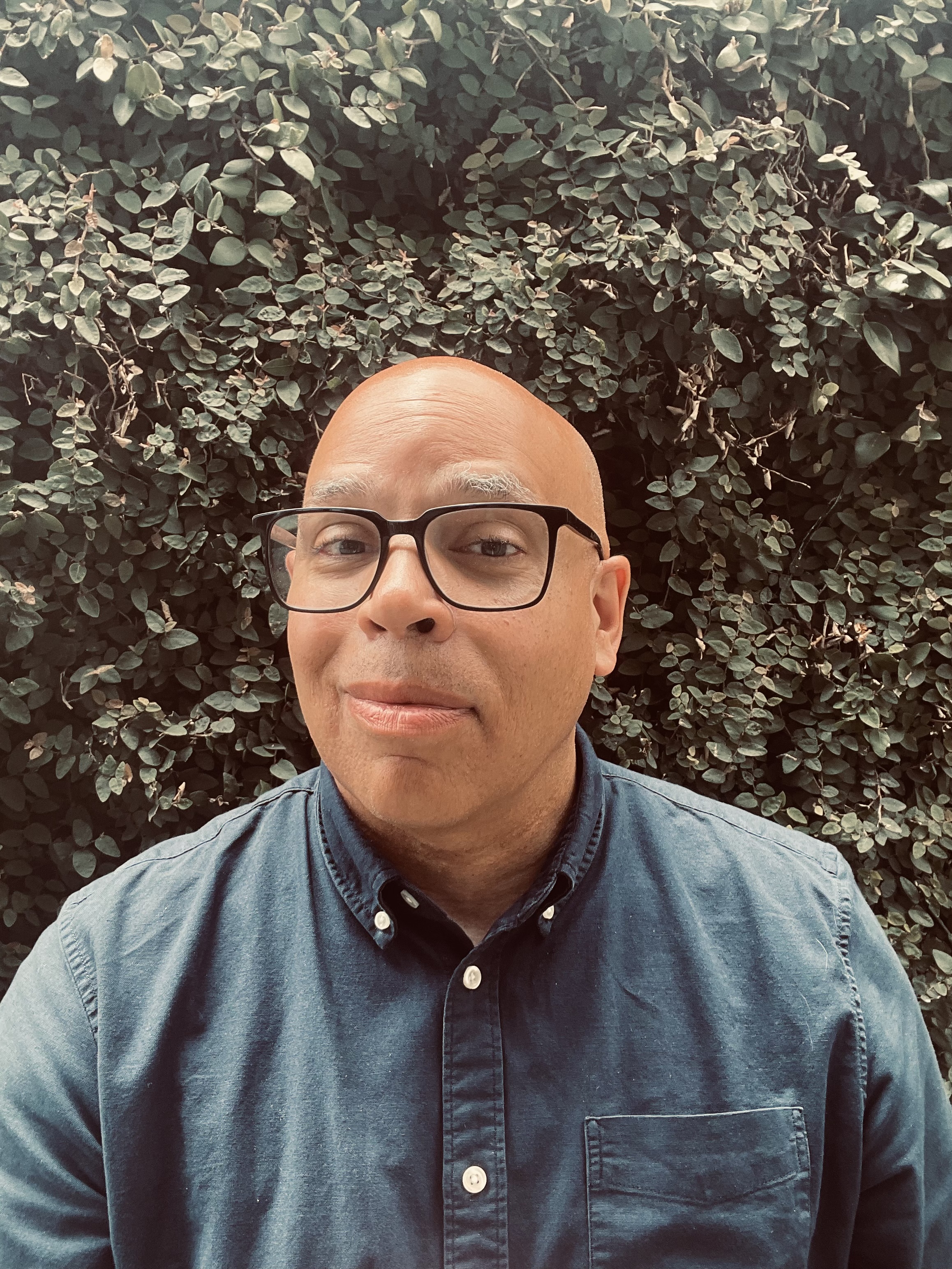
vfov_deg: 60.0
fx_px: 1100
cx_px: 476
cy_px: 634
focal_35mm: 30
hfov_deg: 46.8
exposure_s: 1/121
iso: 40
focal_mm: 2.71
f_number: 2.2
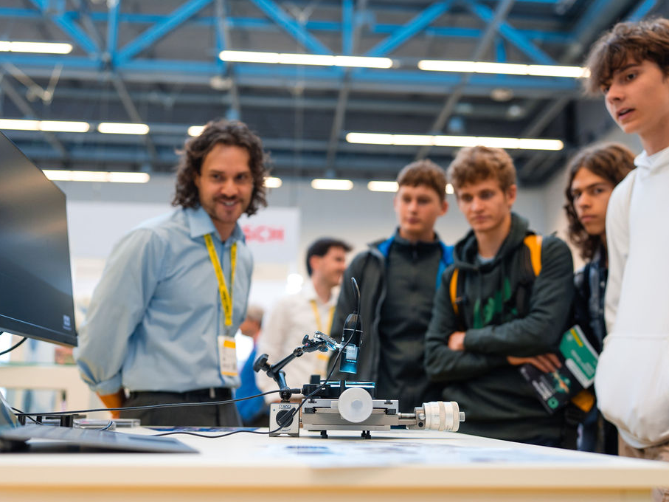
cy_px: 251
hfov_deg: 49.0
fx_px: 734
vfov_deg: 37.7
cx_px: 337
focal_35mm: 38
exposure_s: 1/160
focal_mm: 35
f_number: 2
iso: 1250
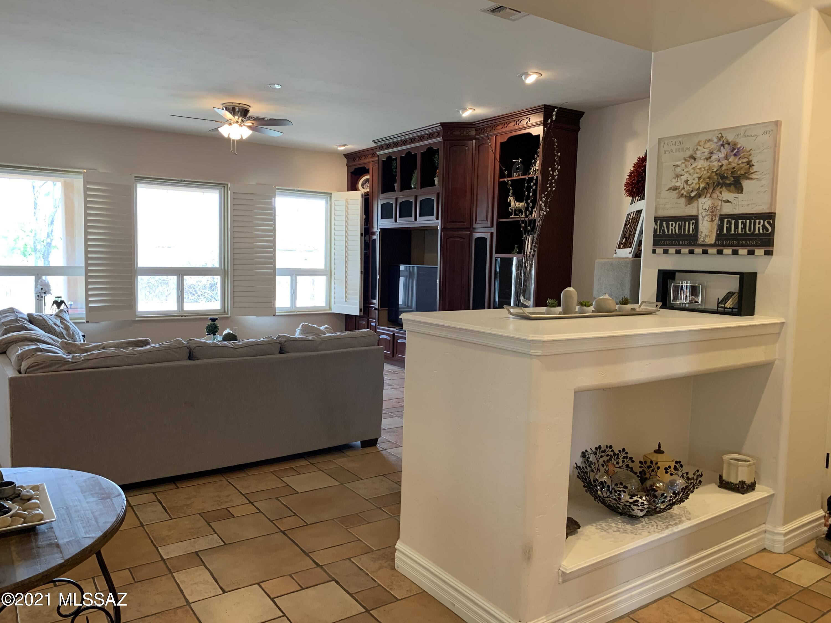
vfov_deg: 53.1
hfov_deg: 67.3
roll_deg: -0.8
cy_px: 312
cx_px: 416
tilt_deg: -5.7
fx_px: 624
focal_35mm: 26
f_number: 1.8
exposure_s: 1/60
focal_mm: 4.25
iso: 160
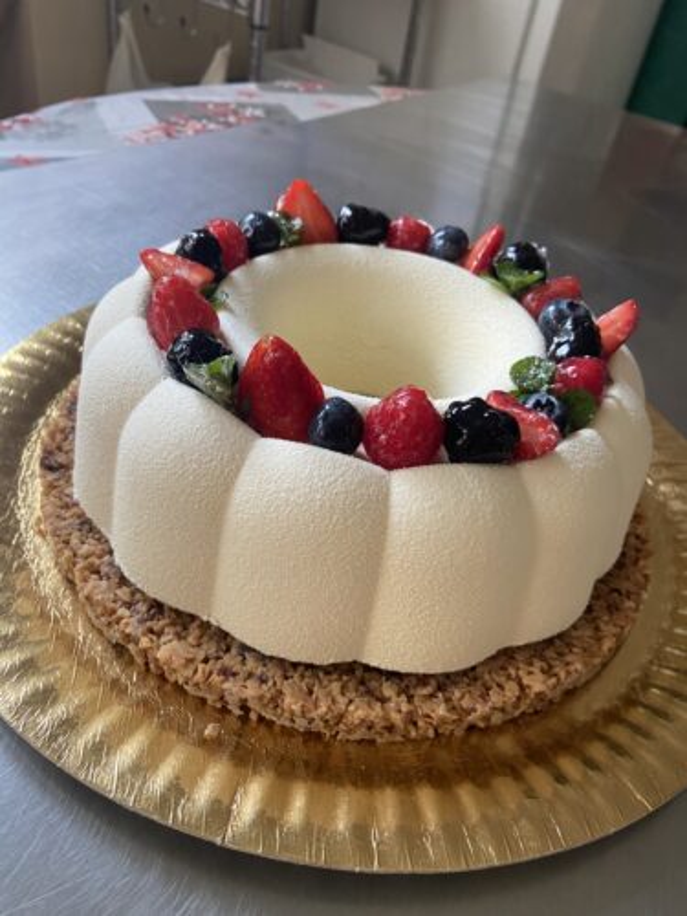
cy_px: 458
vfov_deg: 67.3
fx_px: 688
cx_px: 344
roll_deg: -9.6
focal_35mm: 26
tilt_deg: -38.5
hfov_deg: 53.1
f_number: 1.8
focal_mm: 4.25
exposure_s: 1/98
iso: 125
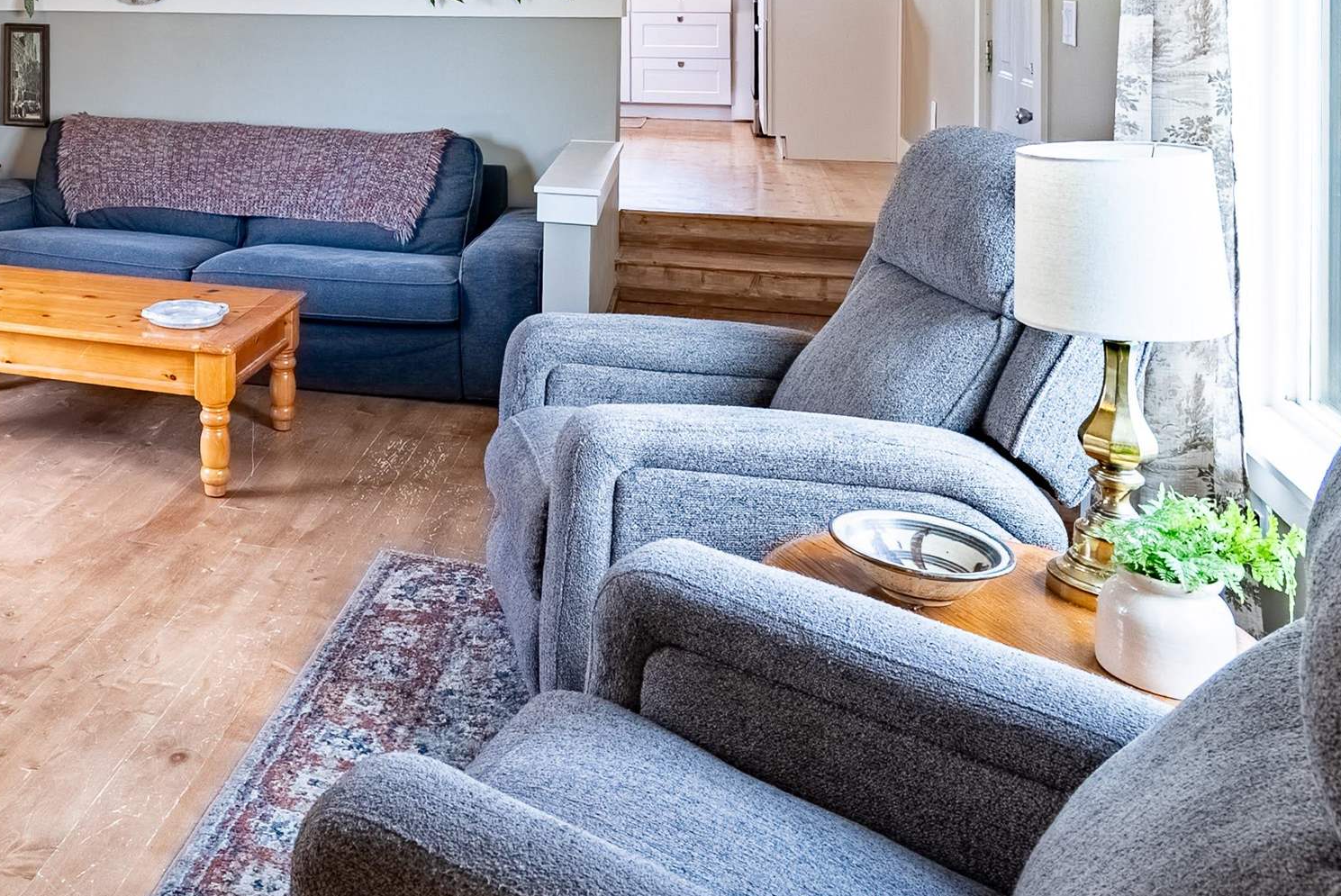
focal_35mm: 33
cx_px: 195
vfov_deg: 36.2
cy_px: 11
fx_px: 1230
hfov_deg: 52.0
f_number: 8
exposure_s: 1/500
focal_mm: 16
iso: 400
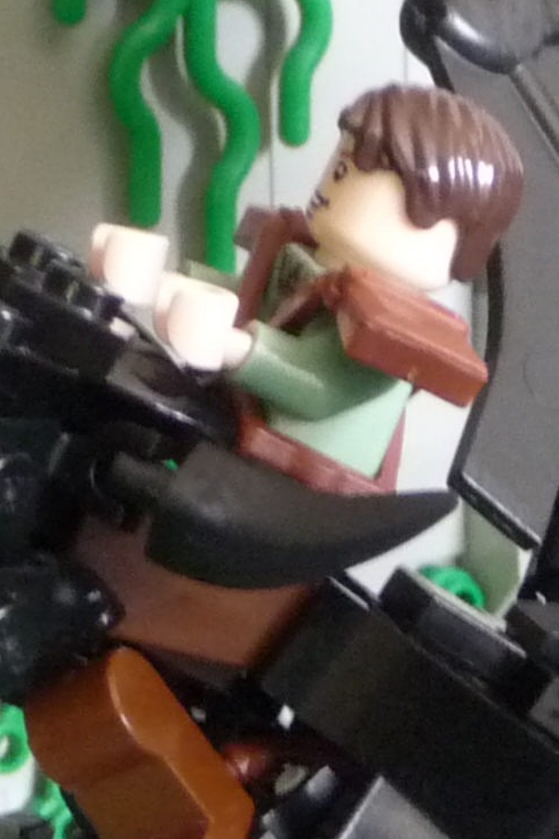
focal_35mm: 235
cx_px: 993
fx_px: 5476
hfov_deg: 5.7
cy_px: 671
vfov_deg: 8.7
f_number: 4.2
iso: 400
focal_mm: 8
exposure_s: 1/15
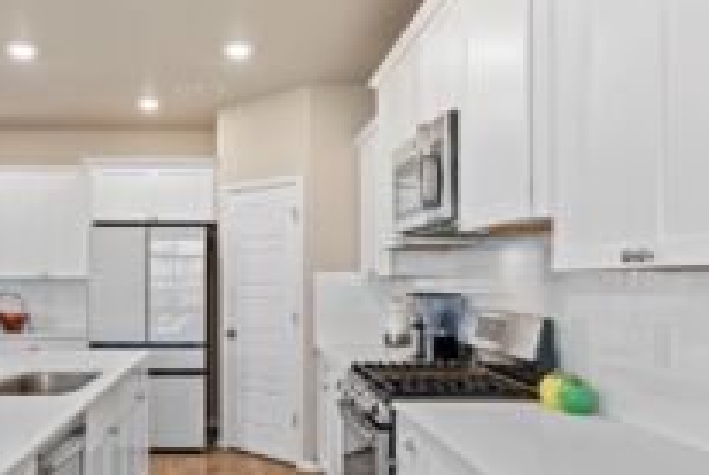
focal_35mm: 31
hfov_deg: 58.9
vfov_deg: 42.3
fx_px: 611
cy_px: 277
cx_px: 241
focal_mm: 16
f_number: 8
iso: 400
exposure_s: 1/1.67
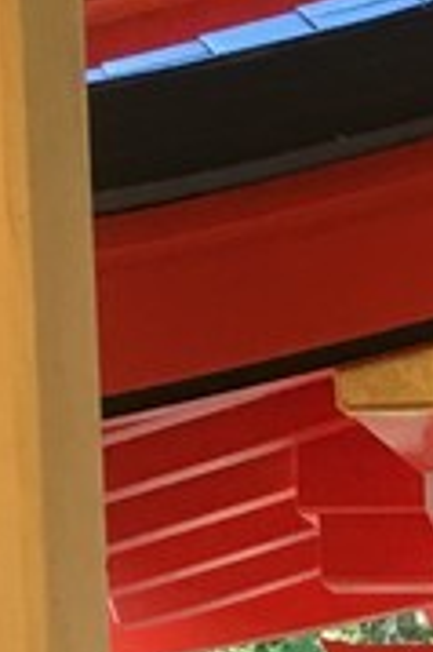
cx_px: 1317
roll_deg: +1.0
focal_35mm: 202
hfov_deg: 6.2
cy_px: 1271
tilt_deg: -0.7
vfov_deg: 9.6
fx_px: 3651
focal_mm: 4.15
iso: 40
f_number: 2.2
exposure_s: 1/15
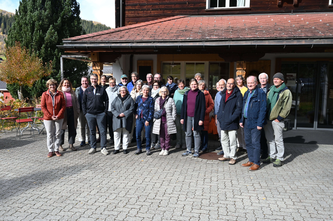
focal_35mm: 31
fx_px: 287
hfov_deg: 60.3
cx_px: 166
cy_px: 110
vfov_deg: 42.3
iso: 200
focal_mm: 31
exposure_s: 1/60
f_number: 13
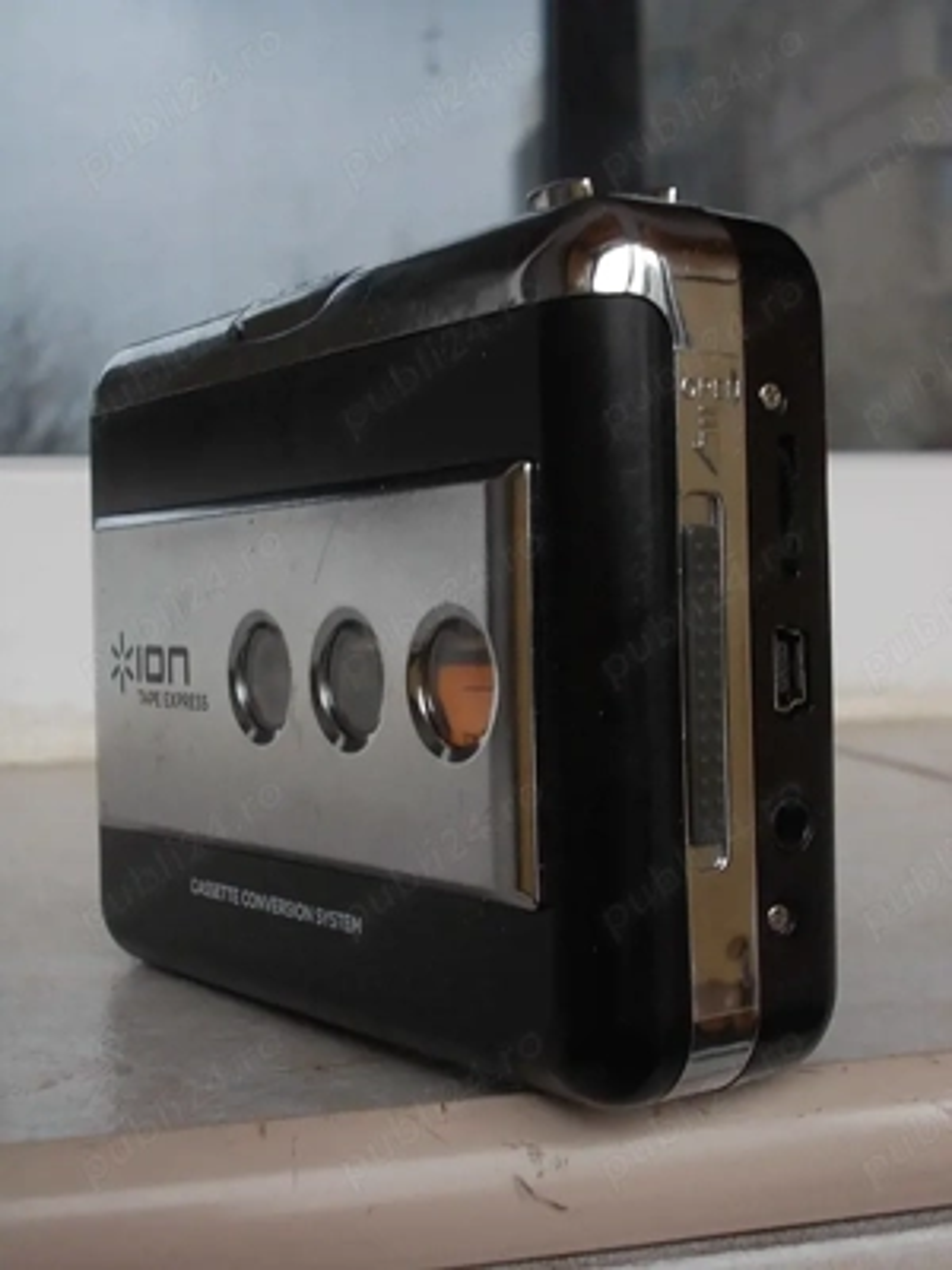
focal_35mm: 51
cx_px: 476
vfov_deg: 37.5
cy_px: 635
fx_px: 1870
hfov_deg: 28.6
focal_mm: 7.2
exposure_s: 1/30
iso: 80
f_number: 3.6
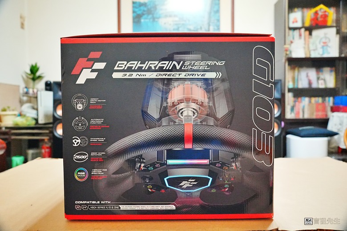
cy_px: 116
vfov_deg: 47.9
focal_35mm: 27
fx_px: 260
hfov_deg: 67.4
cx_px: 174
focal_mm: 18
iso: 5000
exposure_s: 1/30
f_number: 4
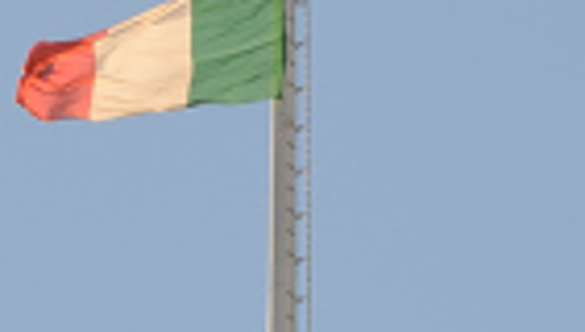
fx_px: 17270
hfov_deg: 1.9
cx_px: 274
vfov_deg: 1.1
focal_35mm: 1111
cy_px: 882
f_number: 7.1
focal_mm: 150
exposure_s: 1/320
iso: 200
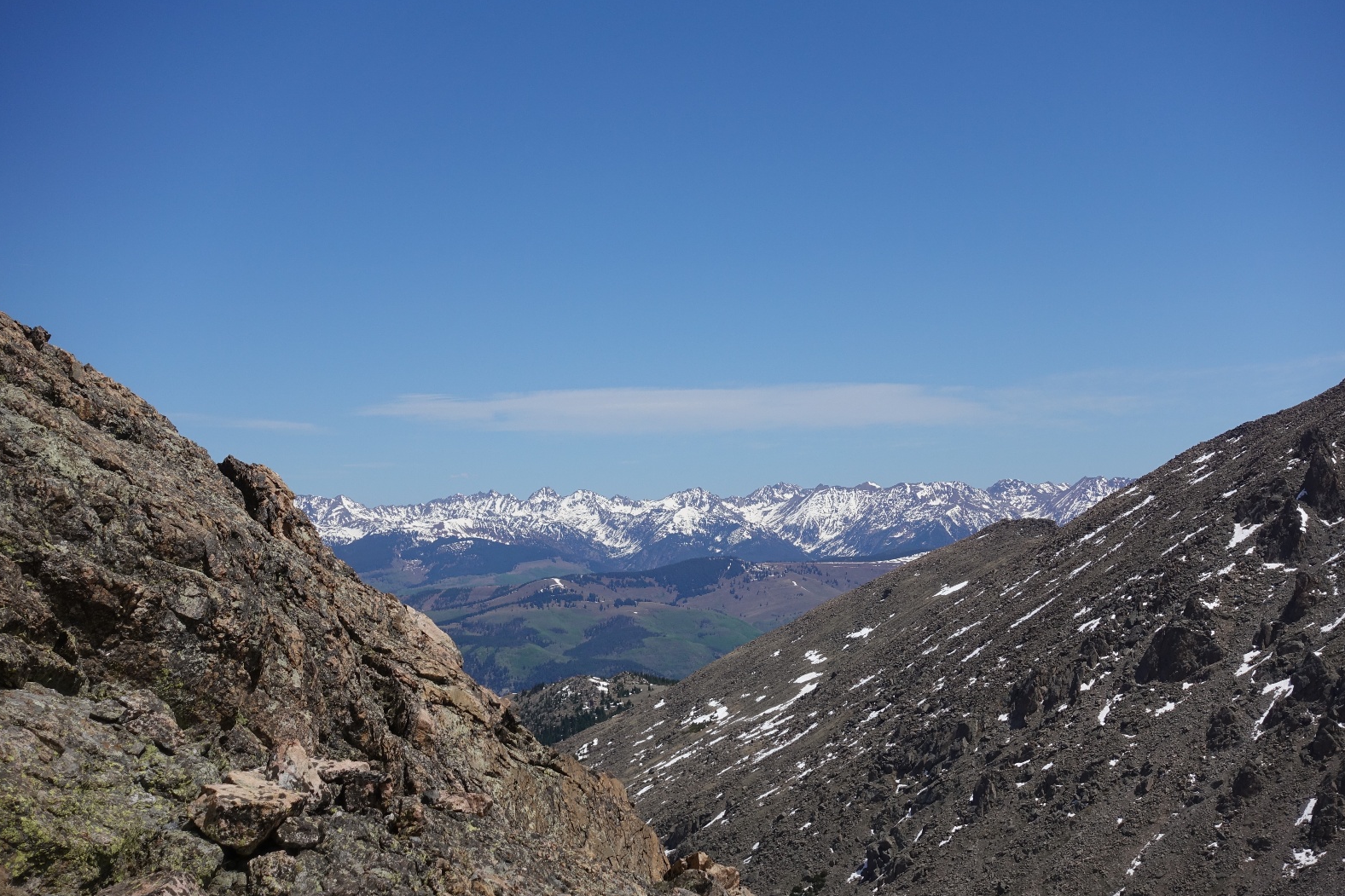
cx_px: 671
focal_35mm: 71
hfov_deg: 28.5
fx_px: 2652
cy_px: 449
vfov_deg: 19.2
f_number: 5.6
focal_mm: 25.7
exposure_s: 1/125
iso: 125
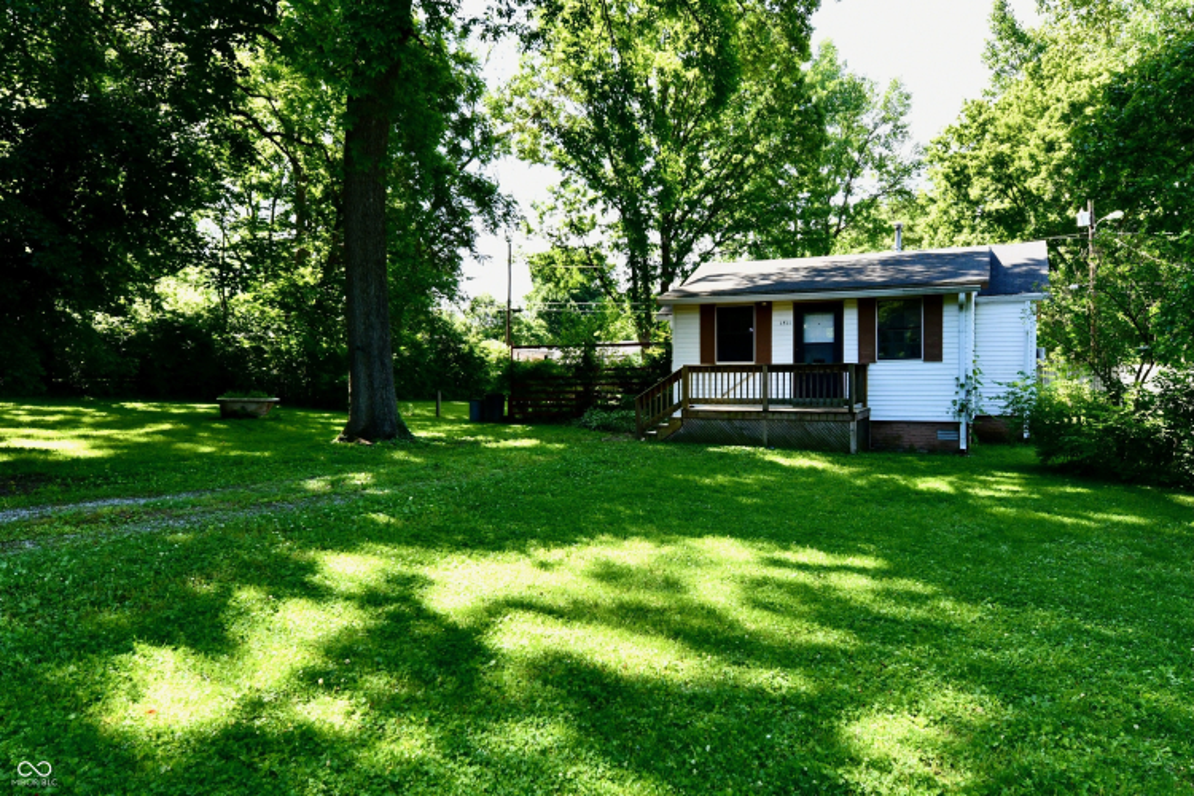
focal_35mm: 14
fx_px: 464
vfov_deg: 81.2
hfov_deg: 104.3
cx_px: 597
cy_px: 398
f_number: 8
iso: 640
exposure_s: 1/250
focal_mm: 14
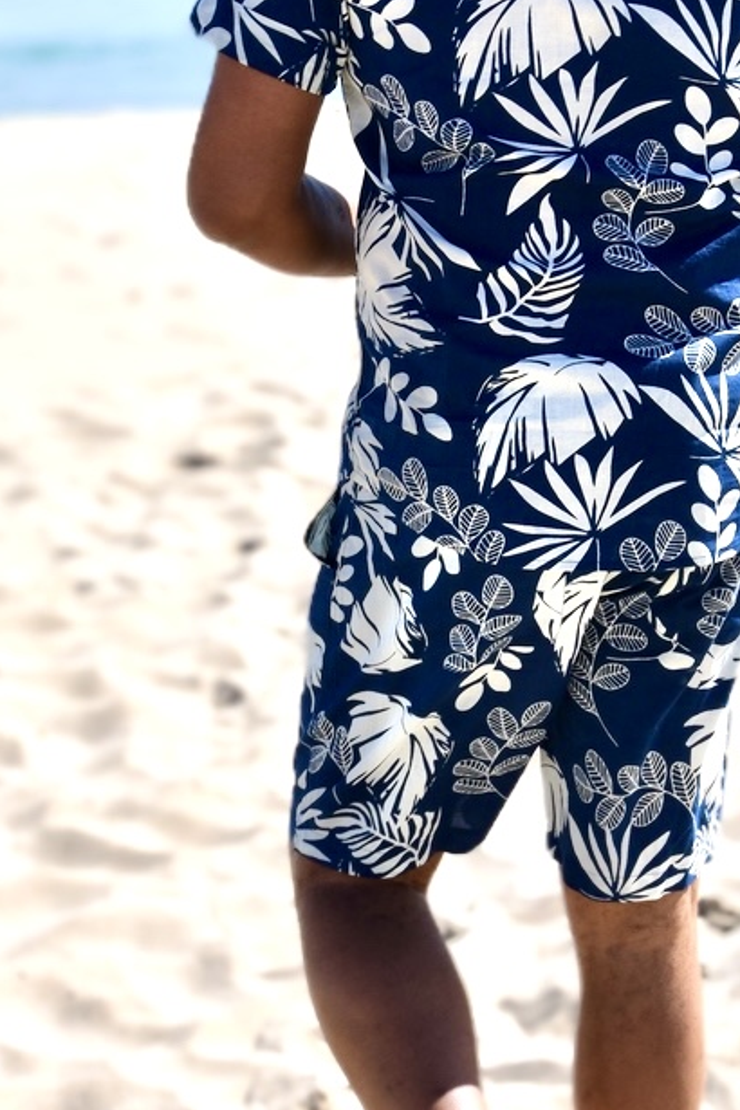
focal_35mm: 78
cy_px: 446
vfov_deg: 25.9
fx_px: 2406
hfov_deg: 17.4
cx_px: 557
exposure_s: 1/500
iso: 140
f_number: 8
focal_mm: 25
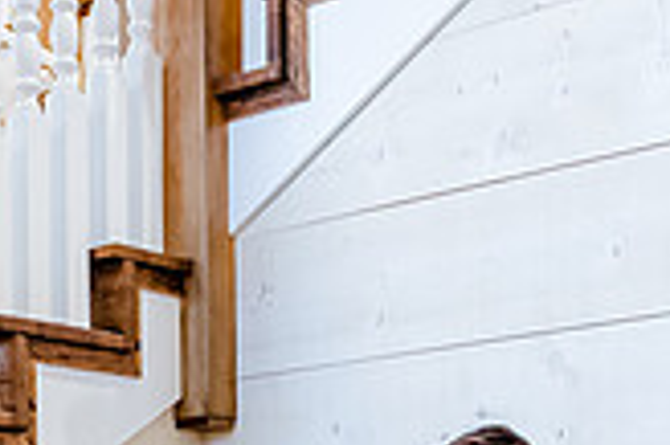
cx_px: 99
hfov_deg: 21.6
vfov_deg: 13.6
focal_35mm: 93
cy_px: 725
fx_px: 1729
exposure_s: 1/200
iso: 3200
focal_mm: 24
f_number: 2.8
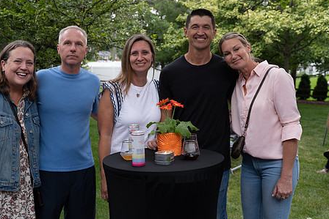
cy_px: 87
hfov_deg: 44.5
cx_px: 153
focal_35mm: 44
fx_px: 402
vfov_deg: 30.4
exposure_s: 1/200
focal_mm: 34
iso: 1000
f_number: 4
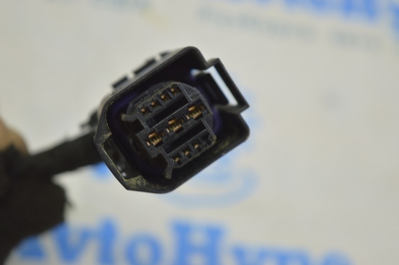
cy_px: 132
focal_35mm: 78
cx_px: 200
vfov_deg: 17.5
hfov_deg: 26.0
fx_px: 864
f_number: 5.6
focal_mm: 52
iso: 400
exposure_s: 1/25
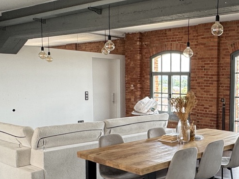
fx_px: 318
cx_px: 218
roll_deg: -1.1
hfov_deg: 38.2
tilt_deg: -4.4
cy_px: 114
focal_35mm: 46
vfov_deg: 31.3
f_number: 2.2
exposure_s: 1/99
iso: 100
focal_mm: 2.22
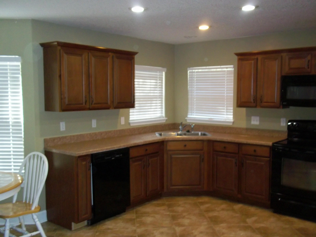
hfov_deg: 51.4
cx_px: 158
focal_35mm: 36
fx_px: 329
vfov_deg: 39.7
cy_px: 118
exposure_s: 1/30
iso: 320
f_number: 3.1
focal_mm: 6.5
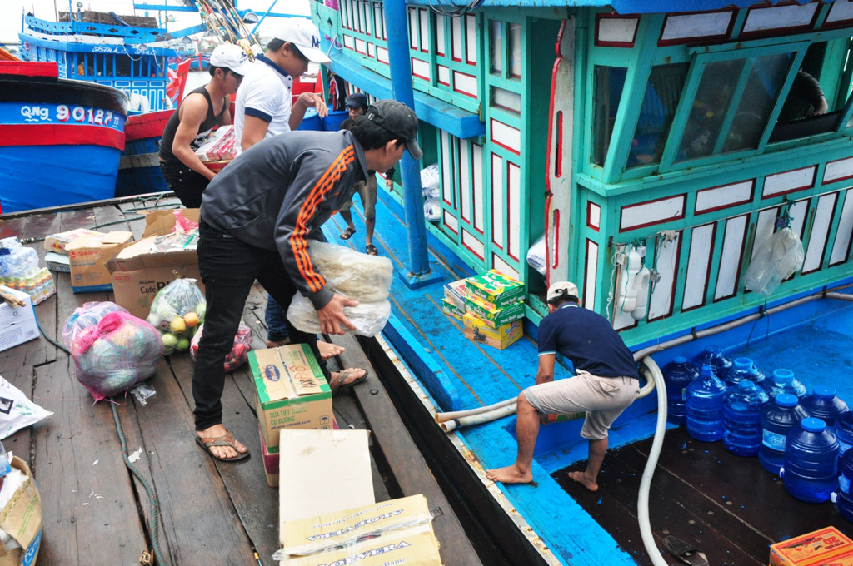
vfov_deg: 47.8
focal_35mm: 27
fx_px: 639
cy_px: 283
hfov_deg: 67.4
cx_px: 426
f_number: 8
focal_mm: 18
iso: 800
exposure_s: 1/250
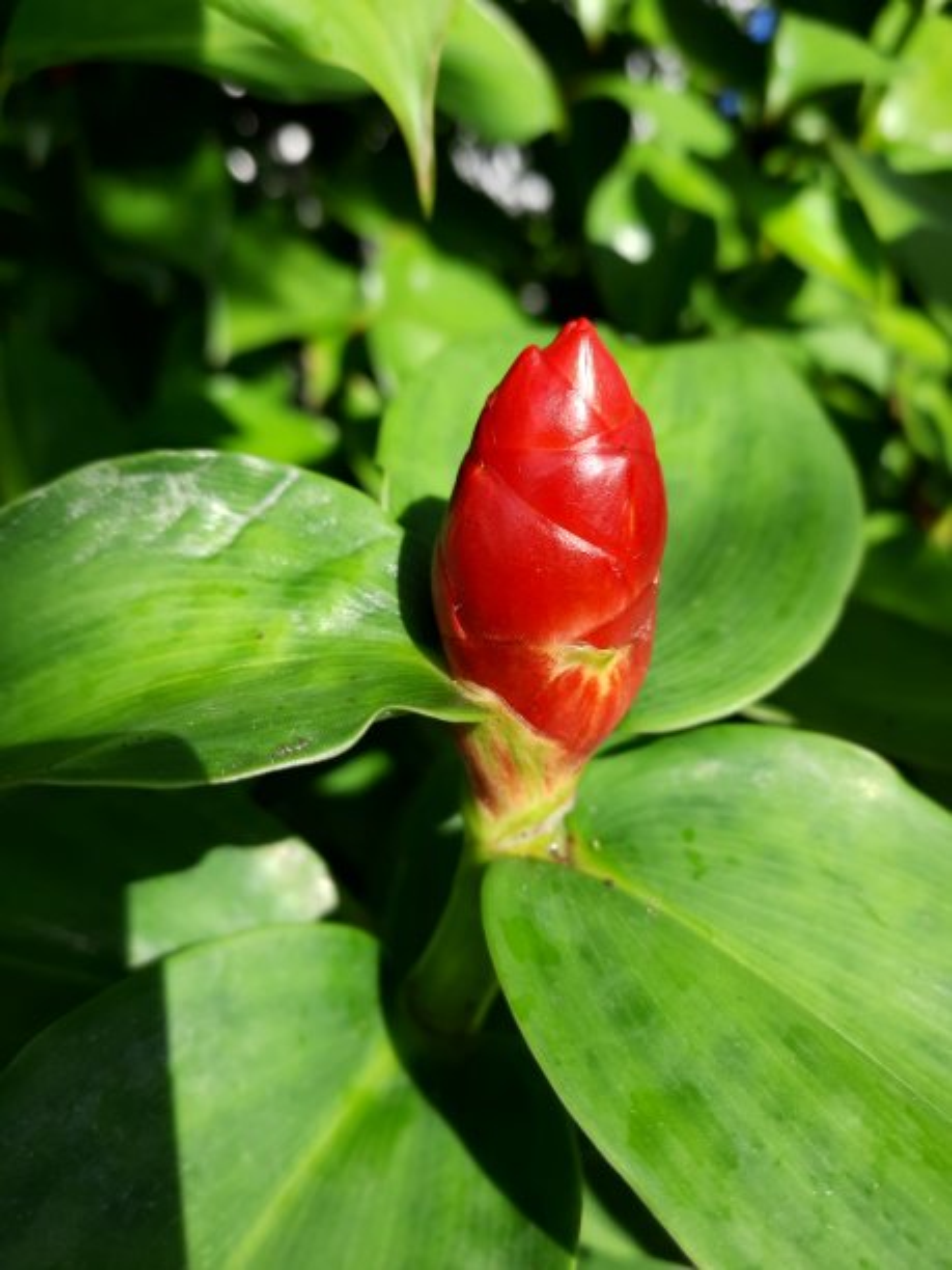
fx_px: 917
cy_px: 635
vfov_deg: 69.4
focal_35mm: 25
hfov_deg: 54.9
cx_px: 476
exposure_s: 1/380
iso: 32
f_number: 2
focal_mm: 4.6
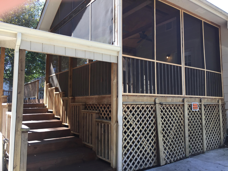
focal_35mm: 29
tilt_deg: +5.3
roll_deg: -0.4
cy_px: 86
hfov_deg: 61.7
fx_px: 191
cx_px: 114
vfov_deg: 48.2
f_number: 2.2
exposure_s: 1/162
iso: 32
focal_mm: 4.15
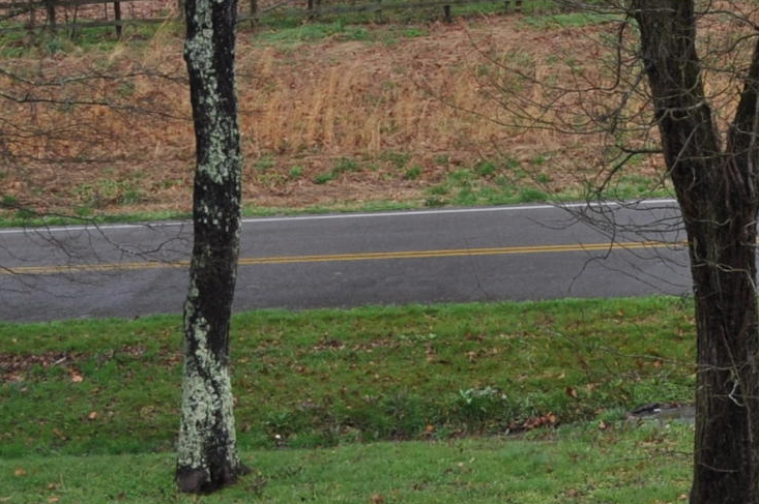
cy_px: 38
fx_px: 2843
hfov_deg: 14.1
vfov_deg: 10.1
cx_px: 1187
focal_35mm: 135
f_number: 6.3
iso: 200
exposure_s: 1/160
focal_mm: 22
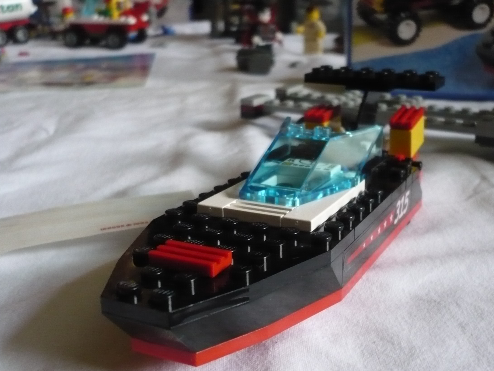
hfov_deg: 42.0
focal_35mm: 45
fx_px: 642
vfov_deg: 32.1
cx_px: 279
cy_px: 219
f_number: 2.8
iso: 400
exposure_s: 1/60
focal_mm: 5.8
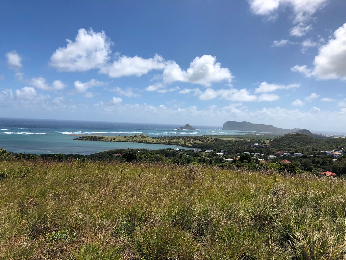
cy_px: 130
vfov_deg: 49.7
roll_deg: -1.4
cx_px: 173
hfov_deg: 63.4
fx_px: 280
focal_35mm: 28
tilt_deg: -3.0
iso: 20
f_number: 1.8
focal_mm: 4
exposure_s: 1/3690
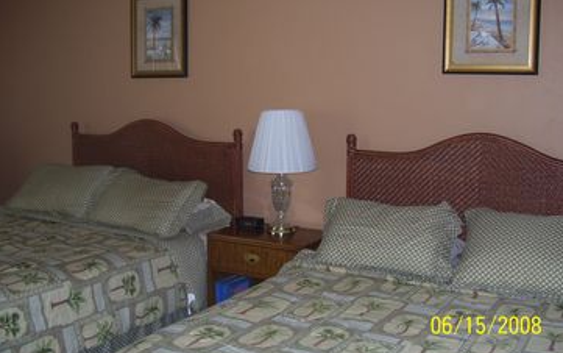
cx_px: 284
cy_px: 162
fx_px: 614
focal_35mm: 40
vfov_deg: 32.0
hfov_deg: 49.3
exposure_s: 1/60
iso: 80
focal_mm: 6
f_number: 2.7
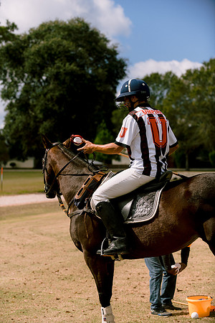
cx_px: 108
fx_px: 770
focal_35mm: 86
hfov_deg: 15.9
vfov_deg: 23.6
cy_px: 162
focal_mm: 86
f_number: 4
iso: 200
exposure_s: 1/4000
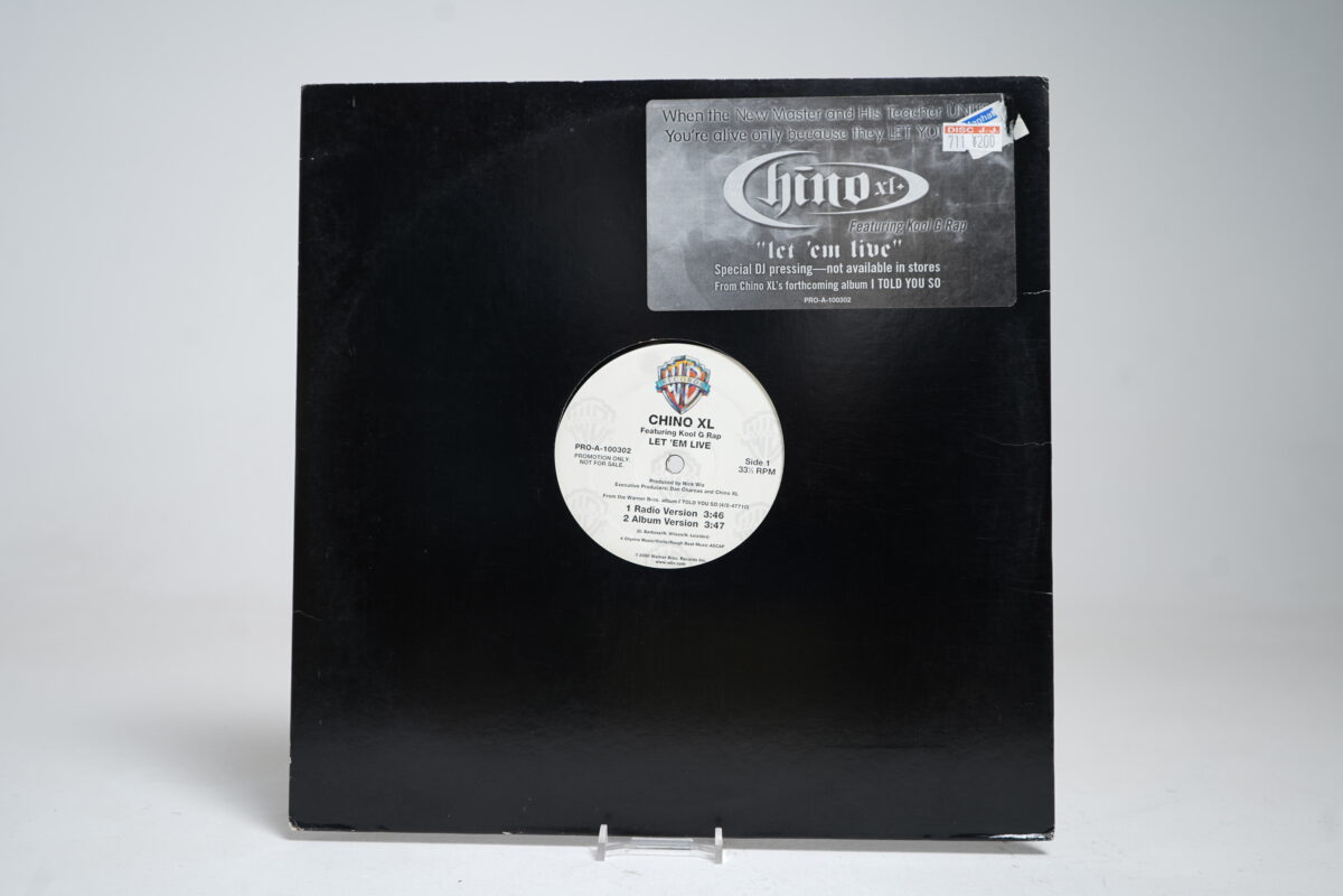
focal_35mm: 34
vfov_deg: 38.9
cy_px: 448
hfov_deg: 55.8
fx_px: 1268
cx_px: 672
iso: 64
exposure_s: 1/6
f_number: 5
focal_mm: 34
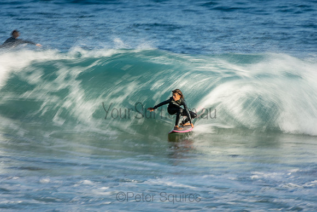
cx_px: 158
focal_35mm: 600
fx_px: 5284
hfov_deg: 3.4
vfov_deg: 2.3
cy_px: 106
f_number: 25
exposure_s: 1/20
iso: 100
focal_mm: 400
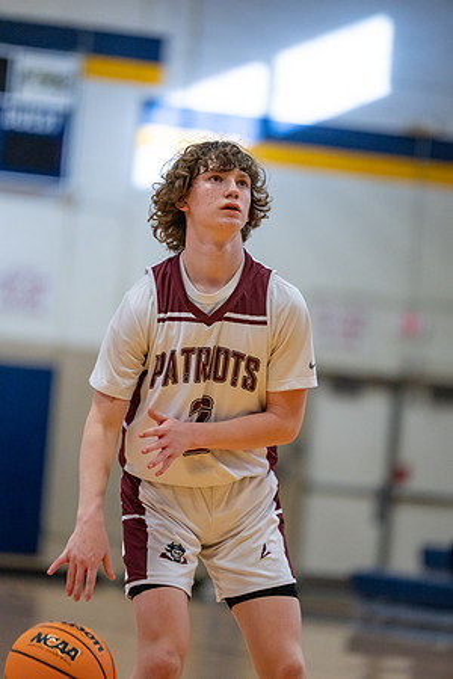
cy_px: 340
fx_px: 3605
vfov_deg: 10.8
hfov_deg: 7.2
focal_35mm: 191
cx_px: 226
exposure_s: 1/1000
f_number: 2.8
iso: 5000
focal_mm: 191
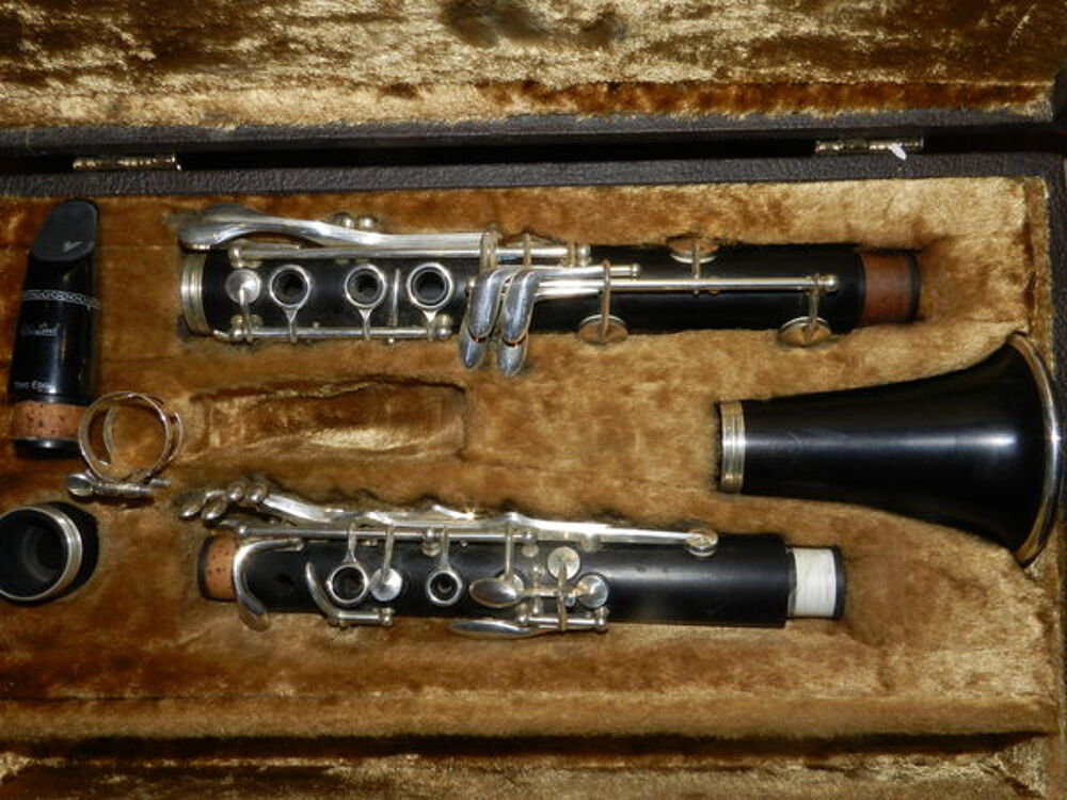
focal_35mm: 32
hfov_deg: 56.8
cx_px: 534
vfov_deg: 44.2
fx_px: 986
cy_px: 400
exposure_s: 1/30
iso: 200
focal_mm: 5.6
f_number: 8
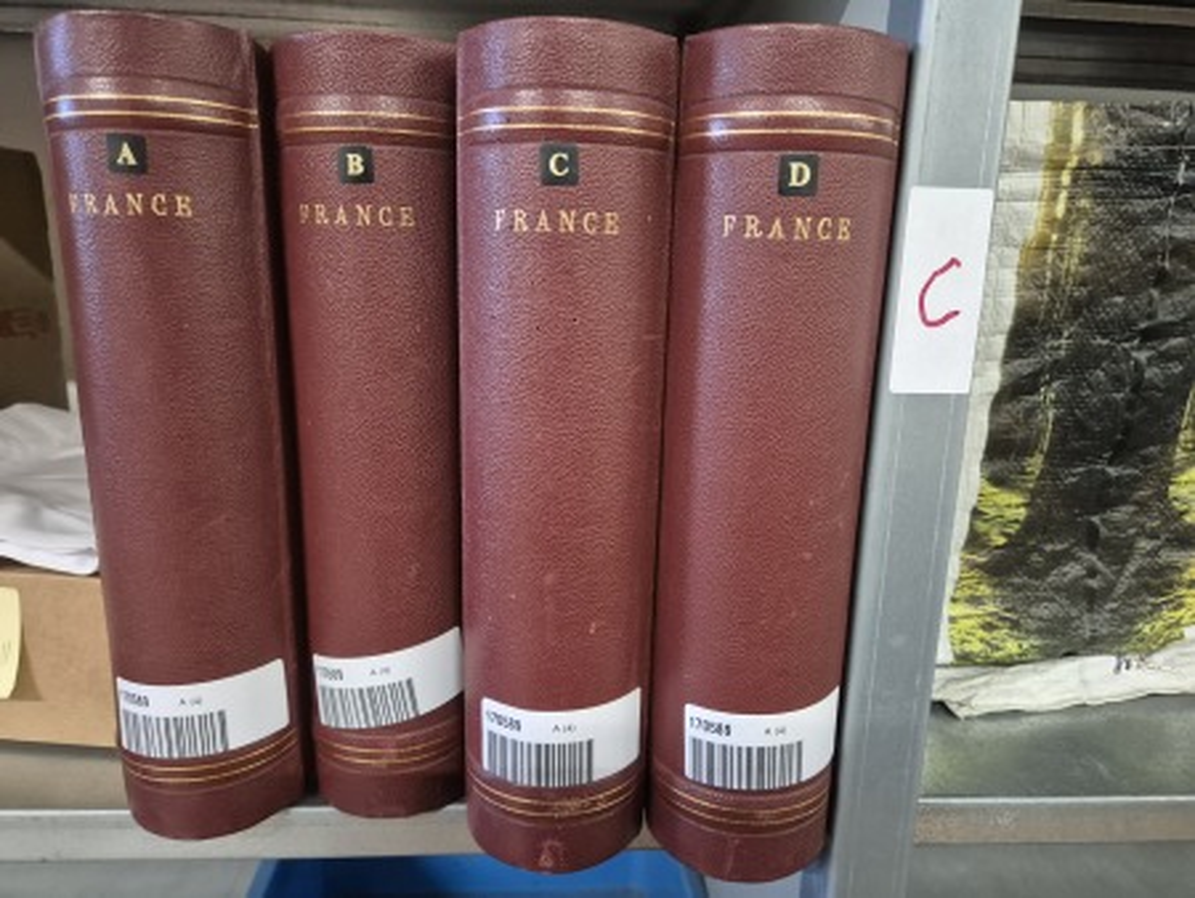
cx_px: 598
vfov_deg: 58.9
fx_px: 794
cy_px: 449
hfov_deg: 73.9
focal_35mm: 23
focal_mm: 5.4
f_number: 1.8
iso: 1250
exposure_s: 1/100
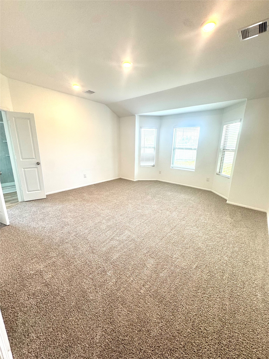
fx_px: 145
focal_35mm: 14
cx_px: 134
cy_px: 180
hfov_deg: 85.7
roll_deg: -1.9
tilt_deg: -12.9
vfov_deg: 102.1
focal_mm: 2.22
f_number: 2.2
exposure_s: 1/120
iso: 125
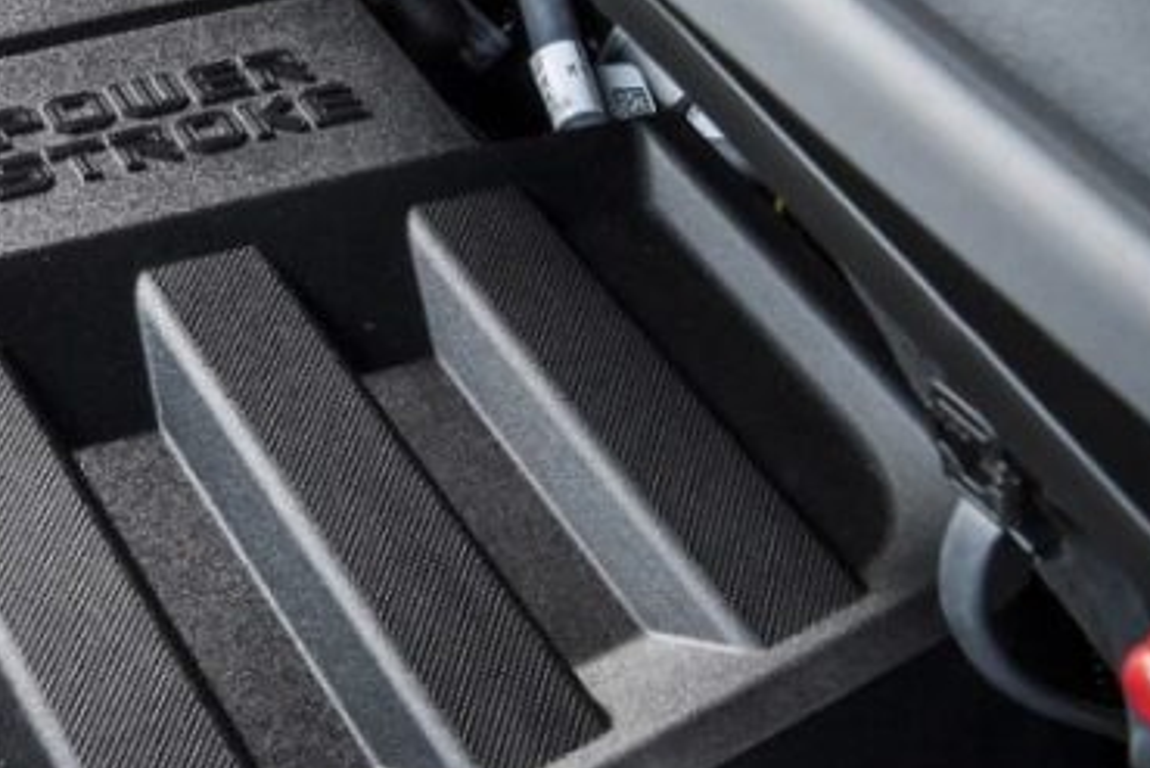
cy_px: 326
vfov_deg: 17.1
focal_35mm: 80
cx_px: 23
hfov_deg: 24.3
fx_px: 2556
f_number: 11
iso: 800
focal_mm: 32
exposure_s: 1/30
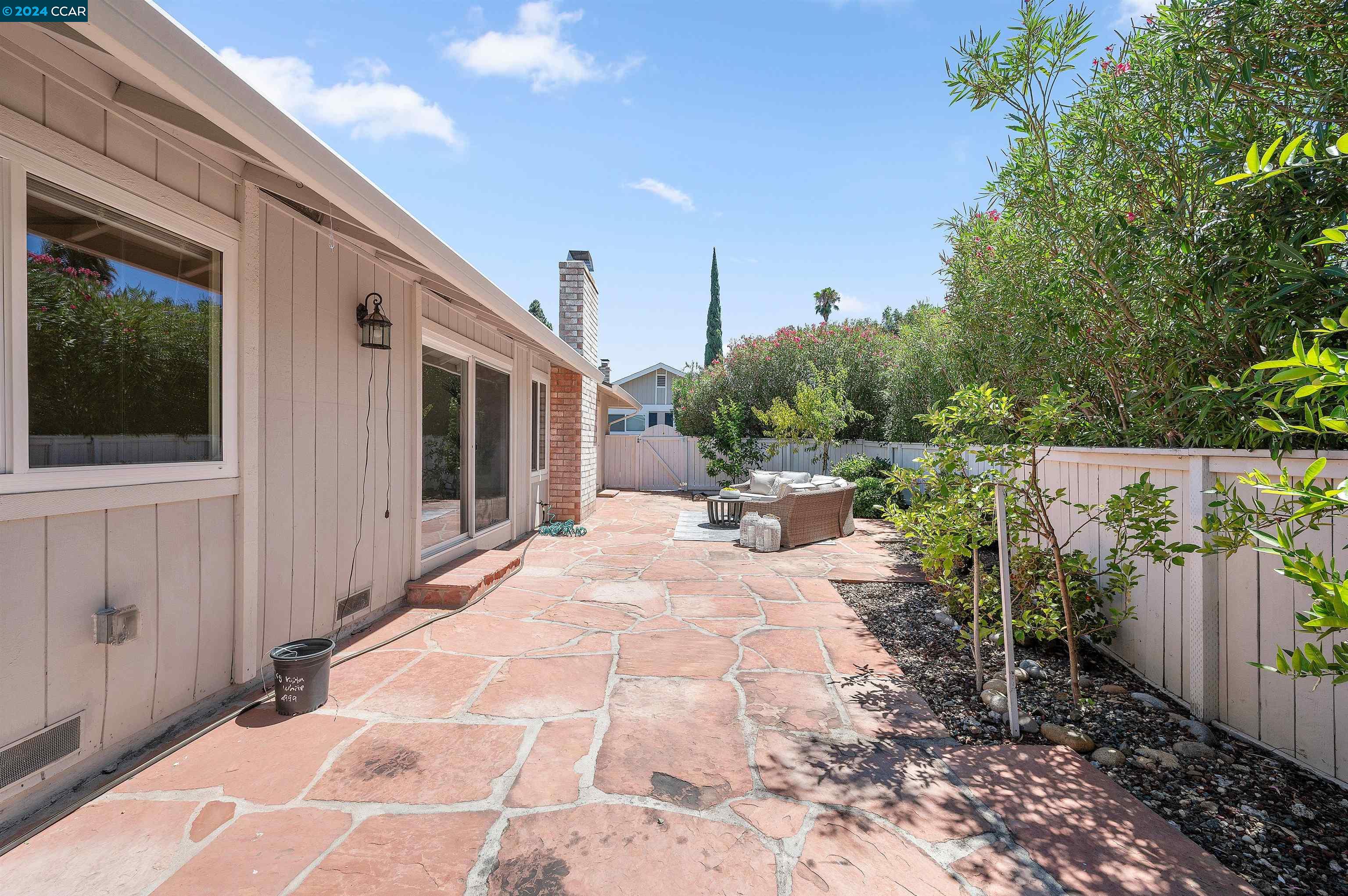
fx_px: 524
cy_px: 448
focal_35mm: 14
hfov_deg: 104.3
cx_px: 674
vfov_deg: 81.1
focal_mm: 14
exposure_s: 1/320
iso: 100
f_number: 8
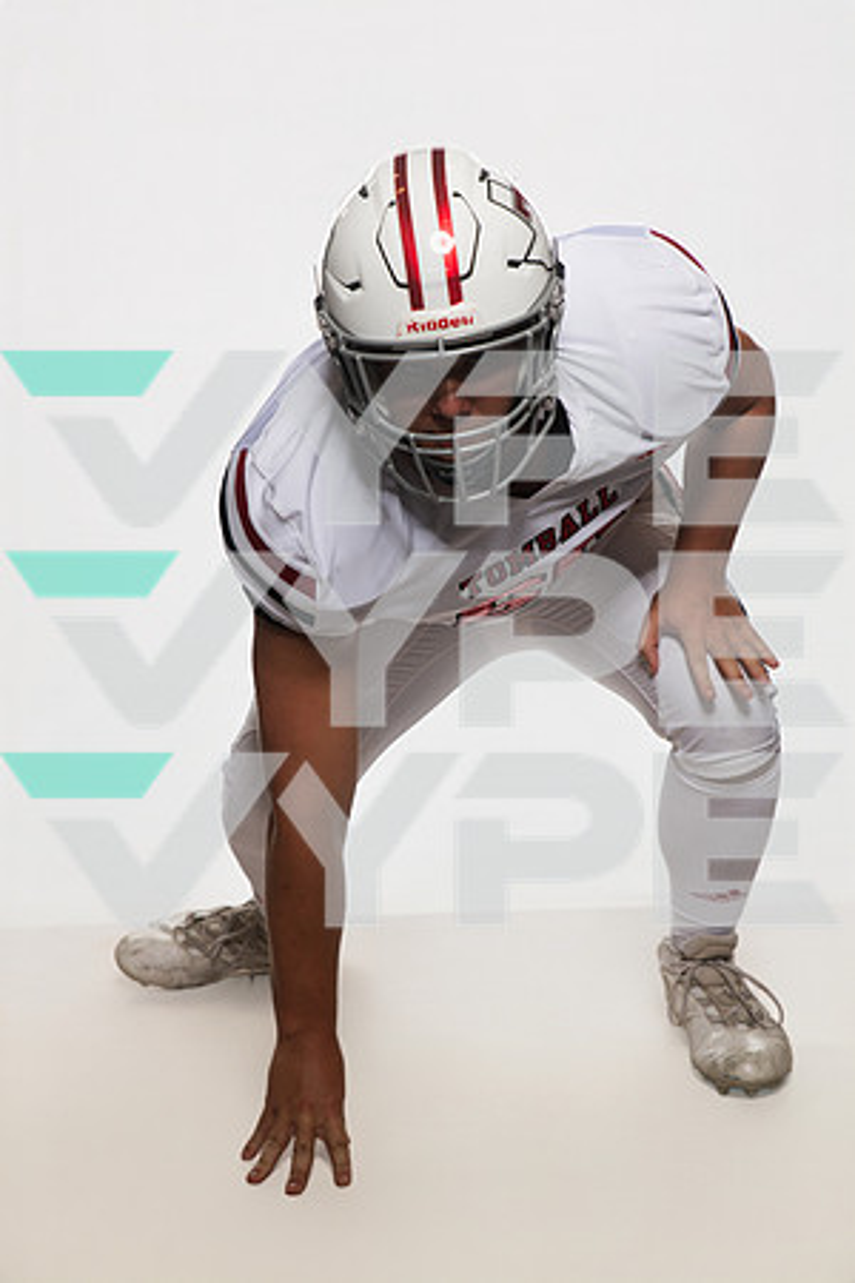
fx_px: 2315
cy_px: 642
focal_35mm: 65
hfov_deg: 20.9
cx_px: 428
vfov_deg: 31.0
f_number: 6.3
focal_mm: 65
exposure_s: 1/200
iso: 500
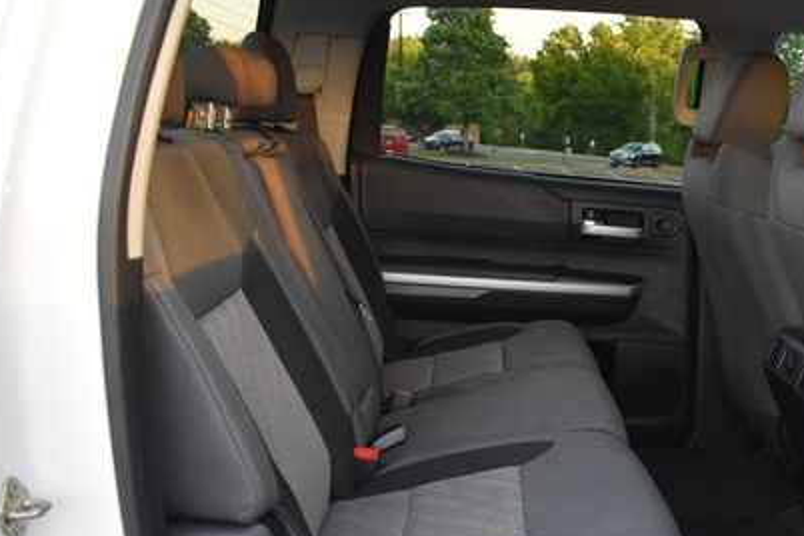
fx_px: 960
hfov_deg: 43.8
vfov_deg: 31.0
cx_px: 610
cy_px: 347
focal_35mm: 43
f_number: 3.5
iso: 1100
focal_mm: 18
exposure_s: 1/125
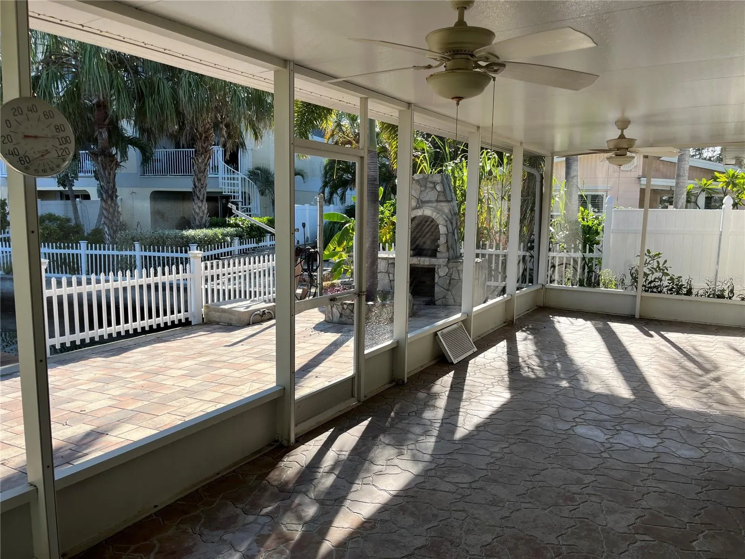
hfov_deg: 67.3
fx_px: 560
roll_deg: -0.9
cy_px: 280
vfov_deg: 53.1
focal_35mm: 26
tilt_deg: -7.6
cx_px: 372
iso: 50
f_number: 1.6
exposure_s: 1/845
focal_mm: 5.1
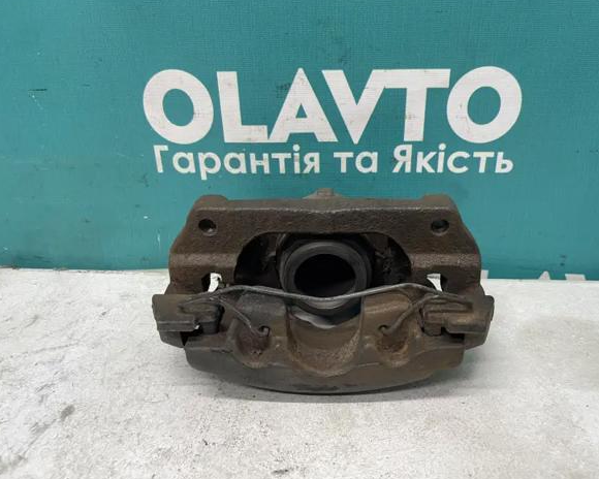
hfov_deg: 62.1
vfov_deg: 51.5
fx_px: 496
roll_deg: +2.2
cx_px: 325
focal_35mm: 28
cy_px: 237
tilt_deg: -25.1
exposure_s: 1/50
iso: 64
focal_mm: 4.2
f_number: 1.6
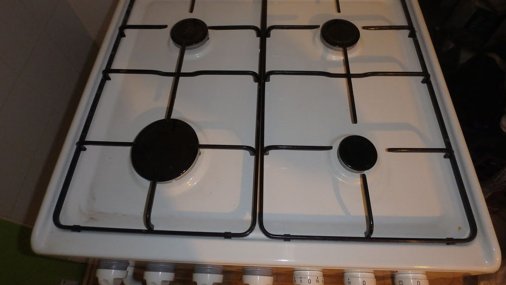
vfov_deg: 49.1
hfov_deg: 78.7
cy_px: 110
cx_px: 253
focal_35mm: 23
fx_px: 309
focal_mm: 3.7
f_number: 3.5
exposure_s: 1/30
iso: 400
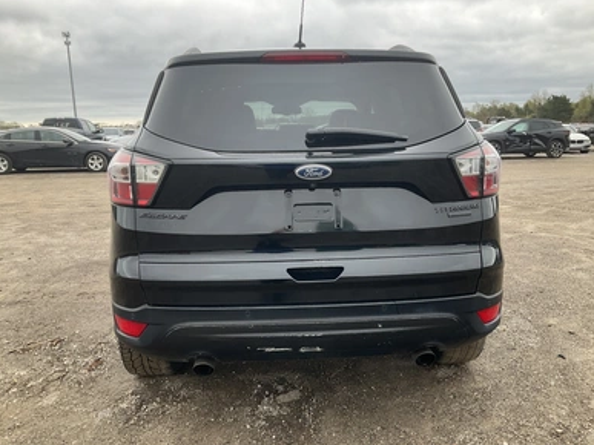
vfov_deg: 46.8
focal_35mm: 30
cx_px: 299
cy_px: 222
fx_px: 515
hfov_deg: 60.0
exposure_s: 1/264
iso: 25
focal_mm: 3
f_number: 1.8
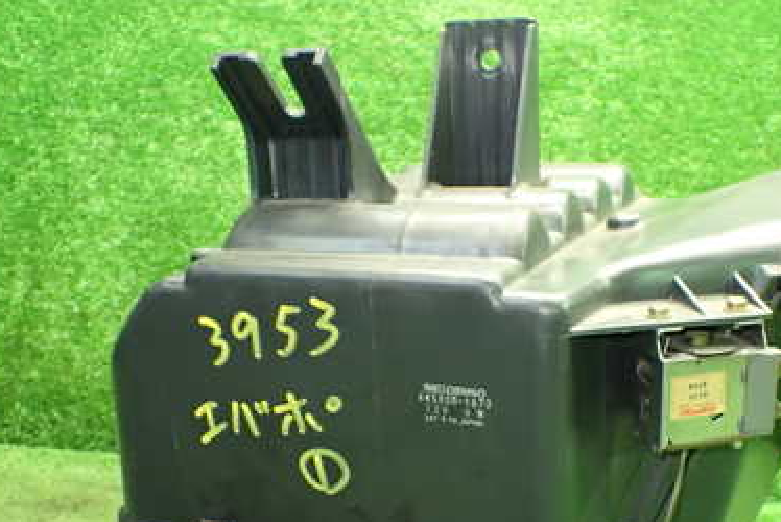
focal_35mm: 50
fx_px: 1086
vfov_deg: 26.6
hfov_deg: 39.4
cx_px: 464
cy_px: 401
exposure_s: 1/40
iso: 800
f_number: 2.3
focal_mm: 5.4
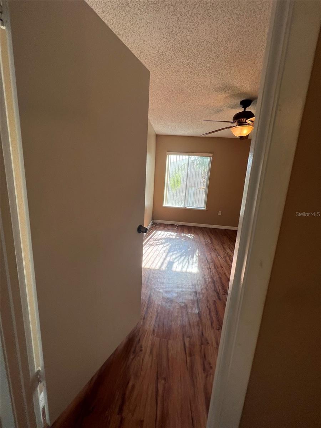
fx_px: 161
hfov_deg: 89.9
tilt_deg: -11.4
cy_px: 214
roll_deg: -4.6
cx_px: 160
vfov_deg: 106.2
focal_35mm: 13
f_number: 1.8
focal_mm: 1.57
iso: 32
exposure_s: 1/128
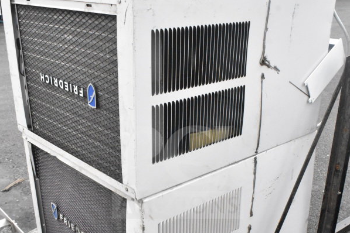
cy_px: 172
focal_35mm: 46
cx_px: 178
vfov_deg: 28.8
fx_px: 447
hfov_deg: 42.7
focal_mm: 20
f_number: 14
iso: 6400
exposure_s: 1/800
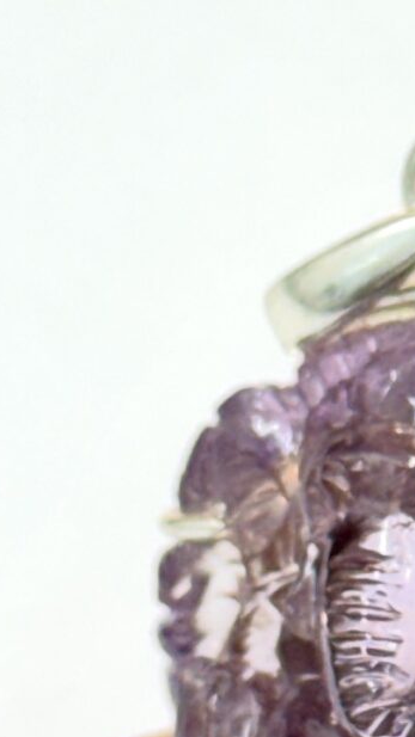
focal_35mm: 217
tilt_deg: -51.7
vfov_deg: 9.9
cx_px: 446
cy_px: 707
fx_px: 4246
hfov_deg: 5.6
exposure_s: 1/100
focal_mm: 6.76
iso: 100
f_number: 1.78
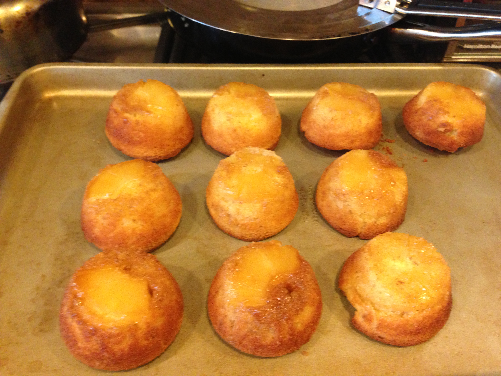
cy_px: 188
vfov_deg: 42.9
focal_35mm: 33
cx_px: 250
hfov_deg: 55.4
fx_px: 478
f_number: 2.4
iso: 400
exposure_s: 1/15
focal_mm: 4.13
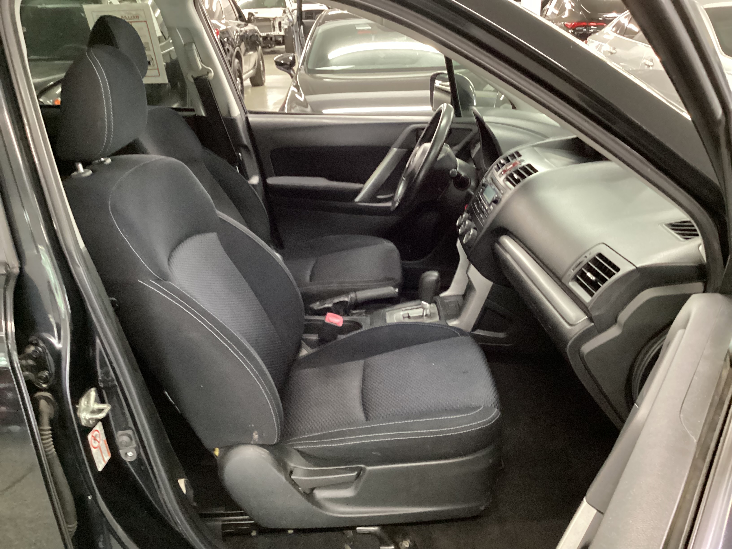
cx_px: 366
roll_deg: +2.4
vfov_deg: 45.4
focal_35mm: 31
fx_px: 656
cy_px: 274
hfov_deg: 58.4
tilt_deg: -24.0
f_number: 2.4
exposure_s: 1/24
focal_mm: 3.3
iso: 640
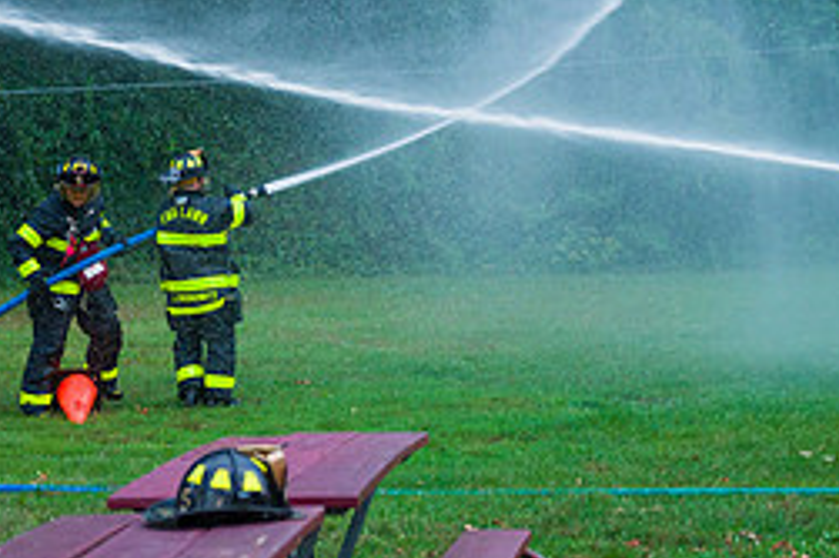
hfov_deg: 18.4
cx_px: 361
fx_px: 2585
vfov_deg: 12.3
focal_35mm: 111
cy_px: 107
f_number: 3.2
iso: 1000
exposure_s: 1/200
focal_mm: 48
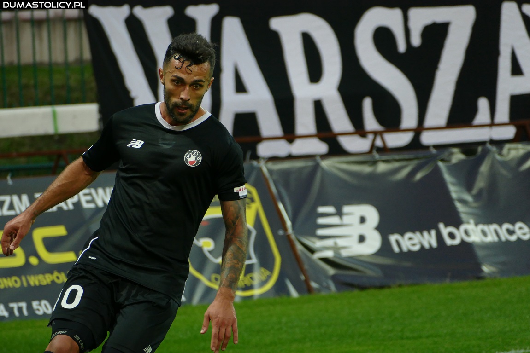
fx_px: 5624
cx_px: 265
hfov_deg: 5.4
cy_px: 176
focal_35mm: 382
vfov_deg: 3.6
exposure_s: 1/500
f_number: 4
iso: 800
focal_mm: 139.18
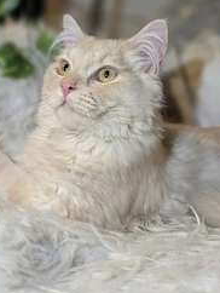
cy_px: 76
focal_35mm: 38
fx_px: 321
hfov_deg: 37.8
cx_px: 109
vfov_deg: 47.3
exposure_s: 1/101
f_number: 1.4
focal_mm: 6.5
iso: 320
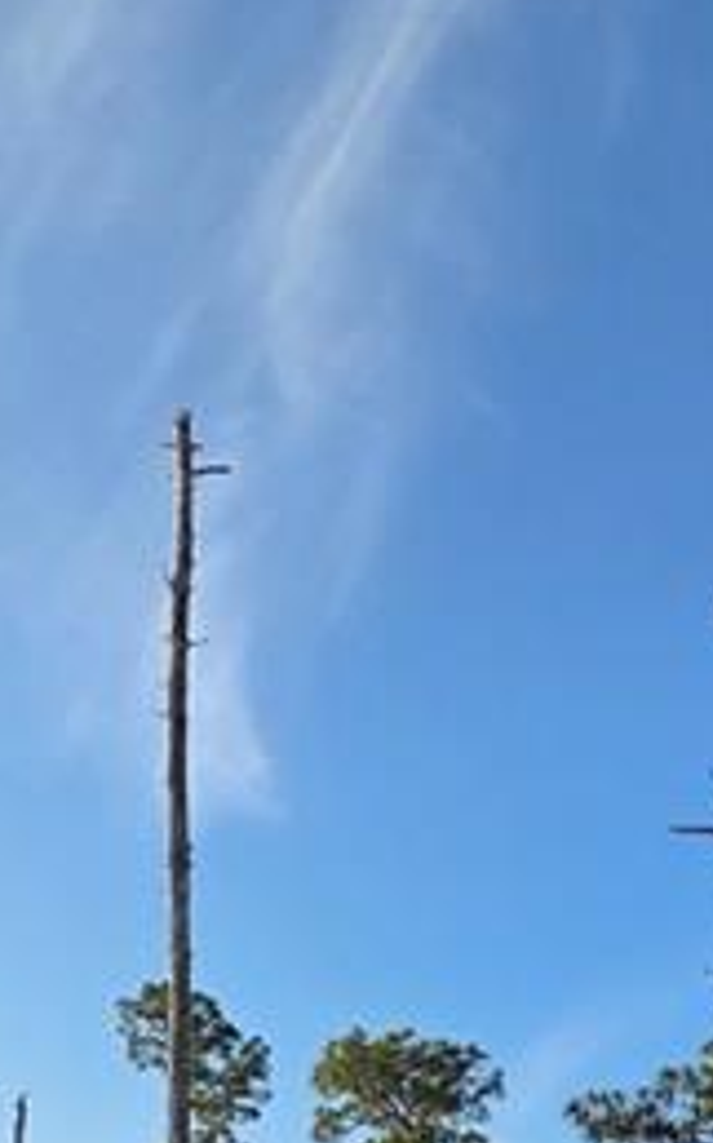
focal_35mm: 41
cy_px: 1608
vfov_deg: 31.5
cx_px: 244
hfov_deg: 31.0
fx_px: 1276
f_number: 2.2
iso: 50
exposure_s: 1/1225
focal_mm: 2.2
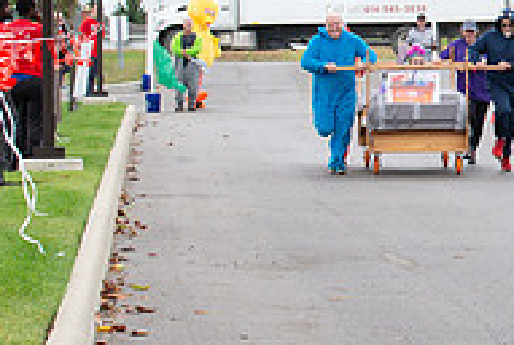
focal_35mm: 262
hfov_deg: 7.7
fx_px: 3747
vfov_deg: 5.3
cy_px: 118
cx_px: 685
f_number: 9
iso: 640
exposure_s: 1/250
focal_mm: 70
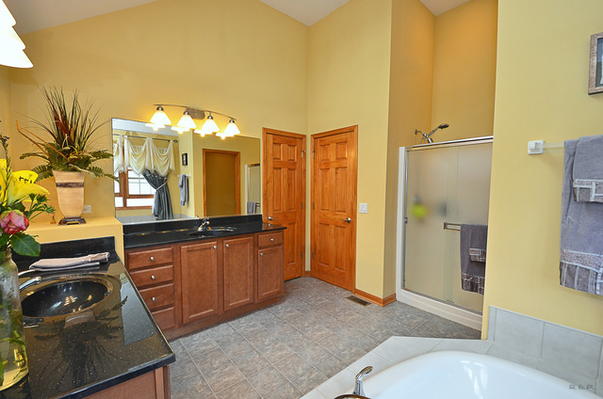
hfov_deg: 100.5
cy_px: 200
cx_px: 302
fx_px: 251
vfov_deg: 77.1
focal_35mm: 15
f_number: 8
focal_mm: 10
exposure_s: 1/80
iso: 800
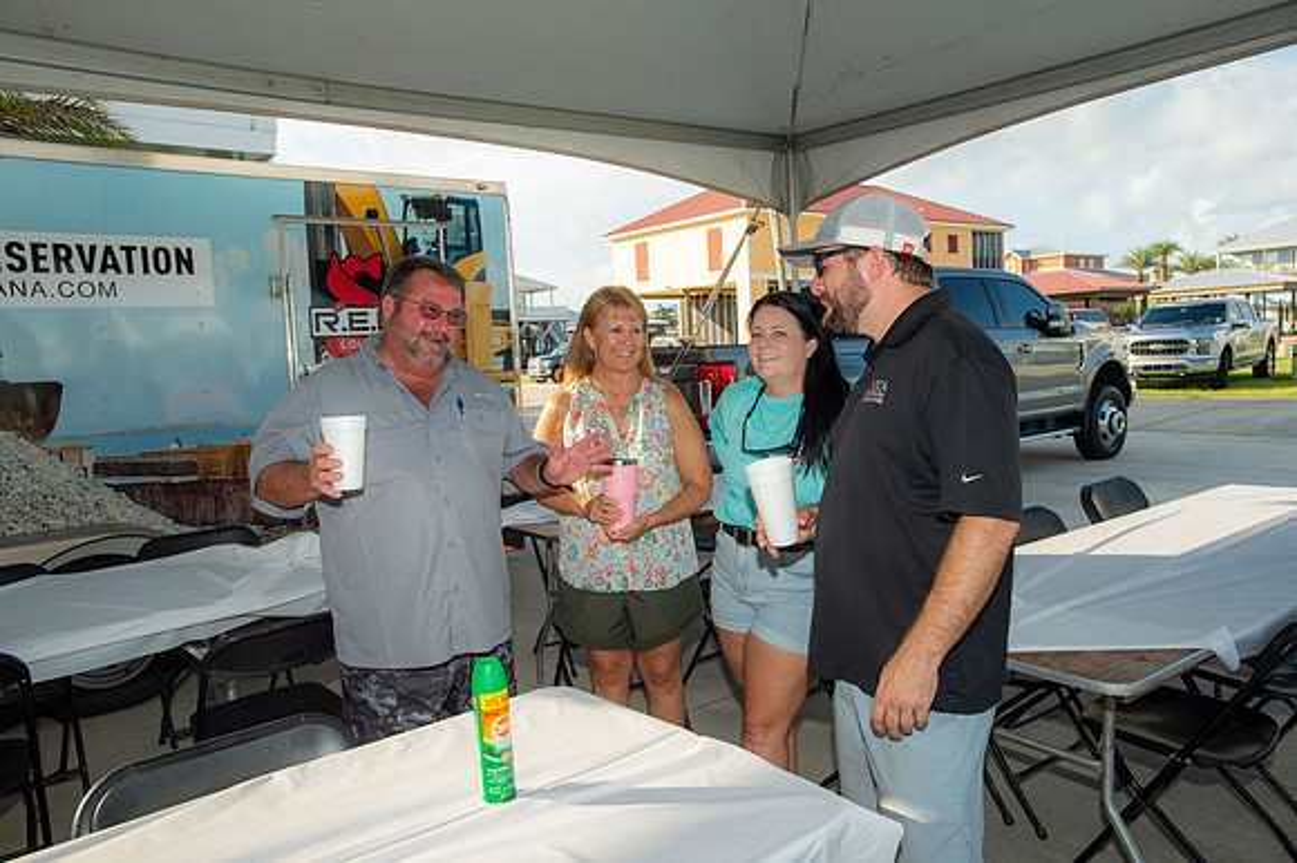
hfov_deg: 69.4
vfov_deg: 49.5
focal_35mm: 26
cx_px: 648
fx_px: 936
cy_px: 432
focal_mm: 26
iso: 200
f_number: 7.1
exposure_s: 1/200
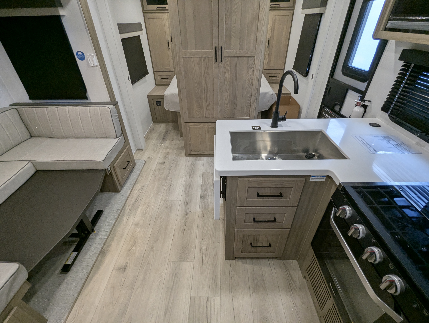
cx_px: 214
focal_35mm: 16
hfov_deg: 94.4
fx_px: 199
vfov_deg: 78.2
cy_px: 162
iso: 198
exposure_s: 1/101
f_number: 2.2
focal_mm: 2.35
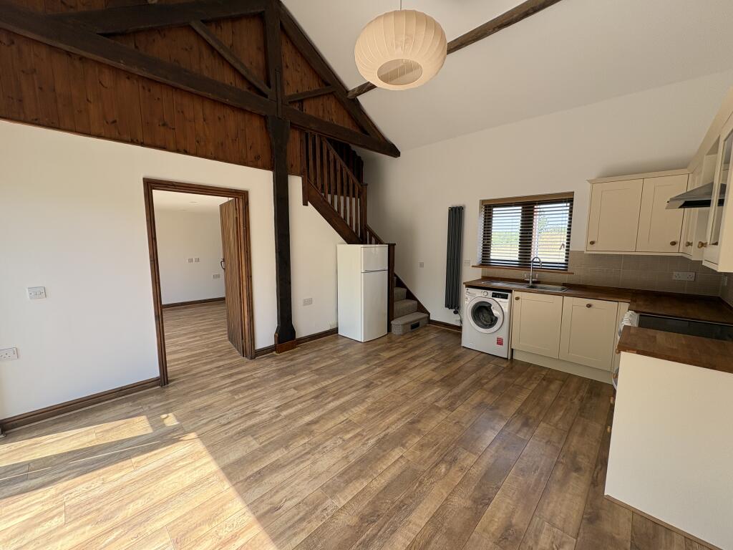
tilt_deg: -7.0
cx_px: 366
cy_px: 275
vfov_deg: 85.7
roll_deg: +0.0
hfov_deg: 102.1
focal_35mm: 14
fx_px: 296
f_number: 2.2
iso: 64
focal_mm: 2.22
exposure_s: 1/191
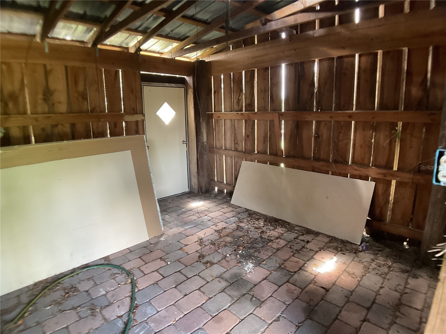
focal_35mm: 29
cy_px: 167
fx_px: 374
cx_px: 223
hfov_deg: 61.7
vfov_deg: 48.2
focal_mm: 3
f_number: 1.8
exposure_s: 1/60
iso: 250
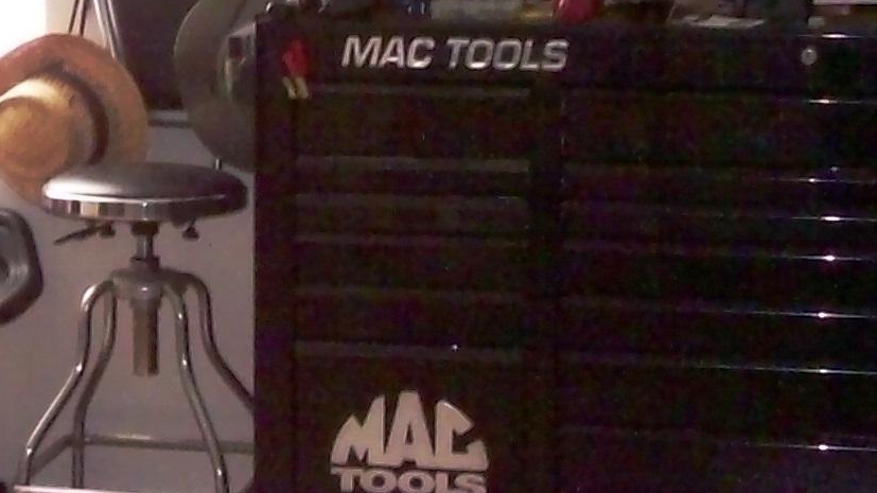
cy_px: 237
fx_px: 2837
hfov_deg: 17.2
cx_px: 33
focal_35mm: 122
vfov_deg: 9.9
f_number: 2.7
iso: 160
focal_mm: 6
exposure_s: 1/64
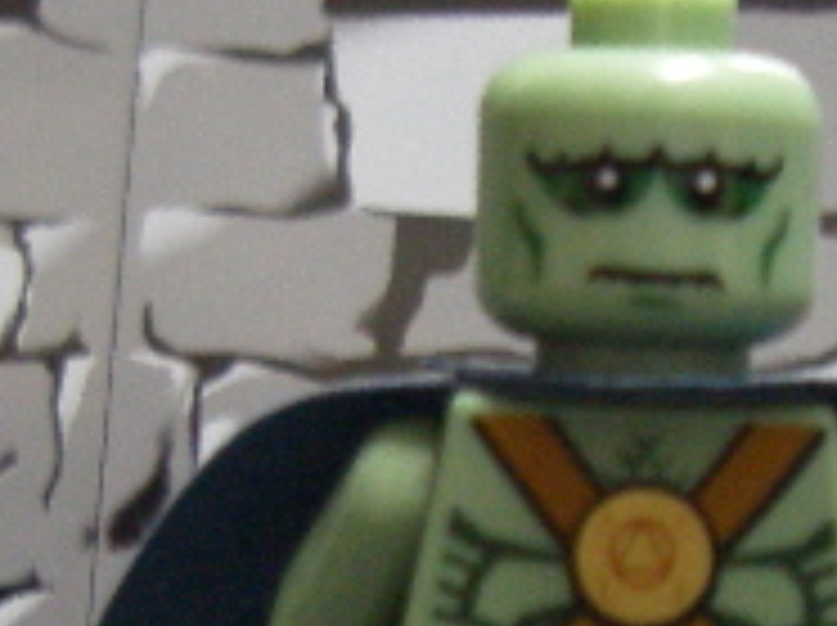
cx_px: 558
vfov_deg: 11.2
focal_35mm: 131
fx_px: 3163
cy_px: 590
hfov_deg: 15.0
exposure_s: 1/4
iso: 320
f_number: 3.3
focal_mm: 6.3
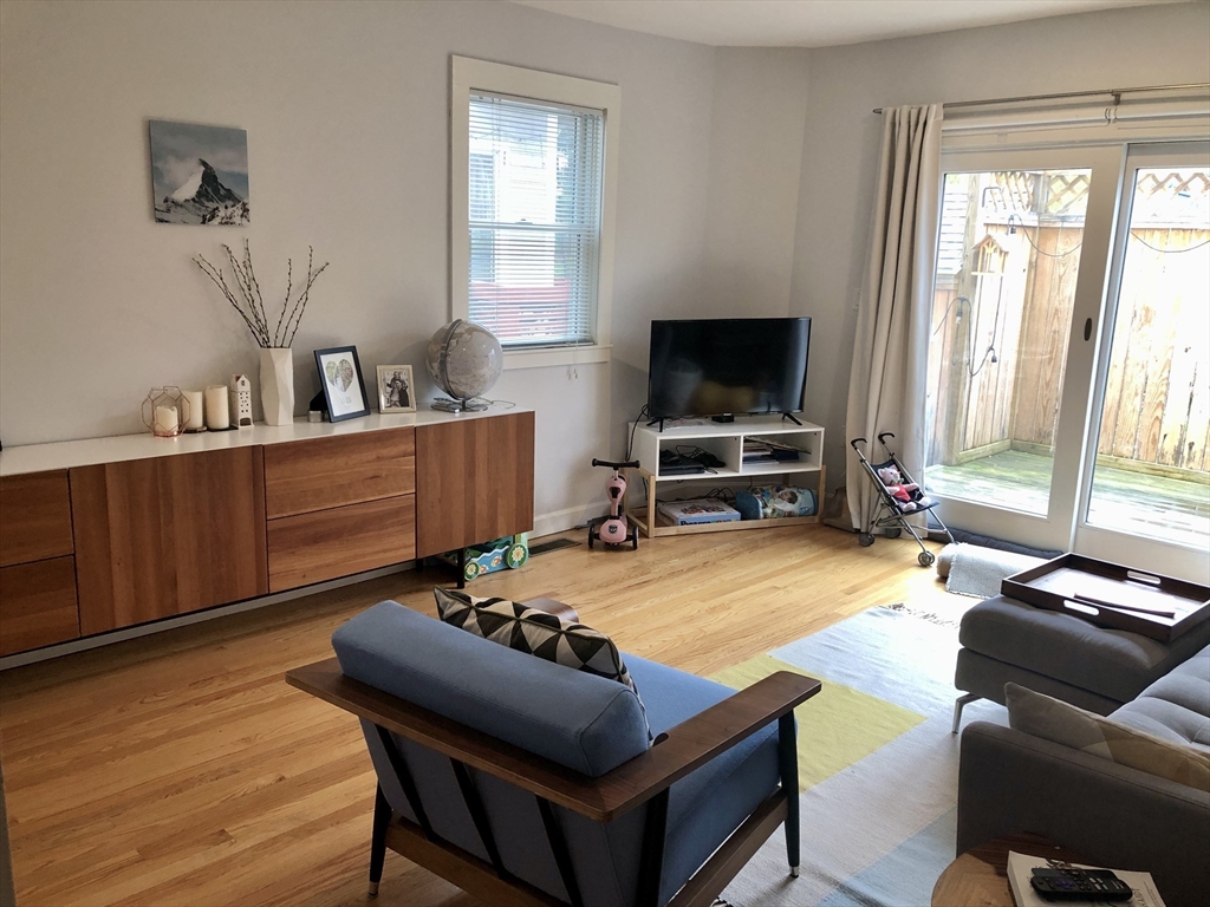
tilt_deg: -12.0
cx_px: 605
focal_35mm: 28
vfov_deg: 49.7
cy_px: 454
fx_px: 979
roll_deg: -1.8
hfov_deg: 63.4
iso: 25
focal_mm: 3.99
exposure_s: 1/30
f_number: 1.8
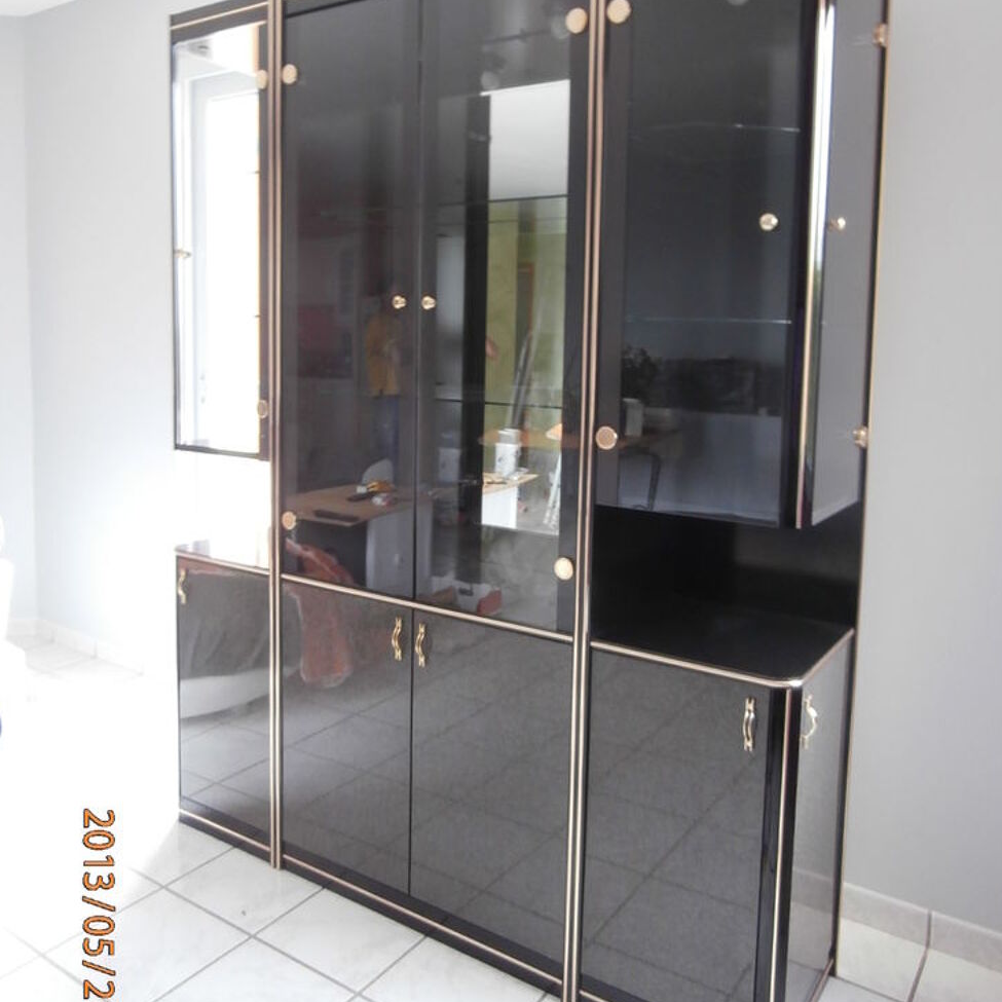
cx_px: 506
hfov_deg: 55.6
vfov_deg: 55.3
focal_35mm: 29
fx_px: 950
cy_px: 417
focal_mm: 4.2
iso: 200
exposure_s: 1/6
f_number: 3
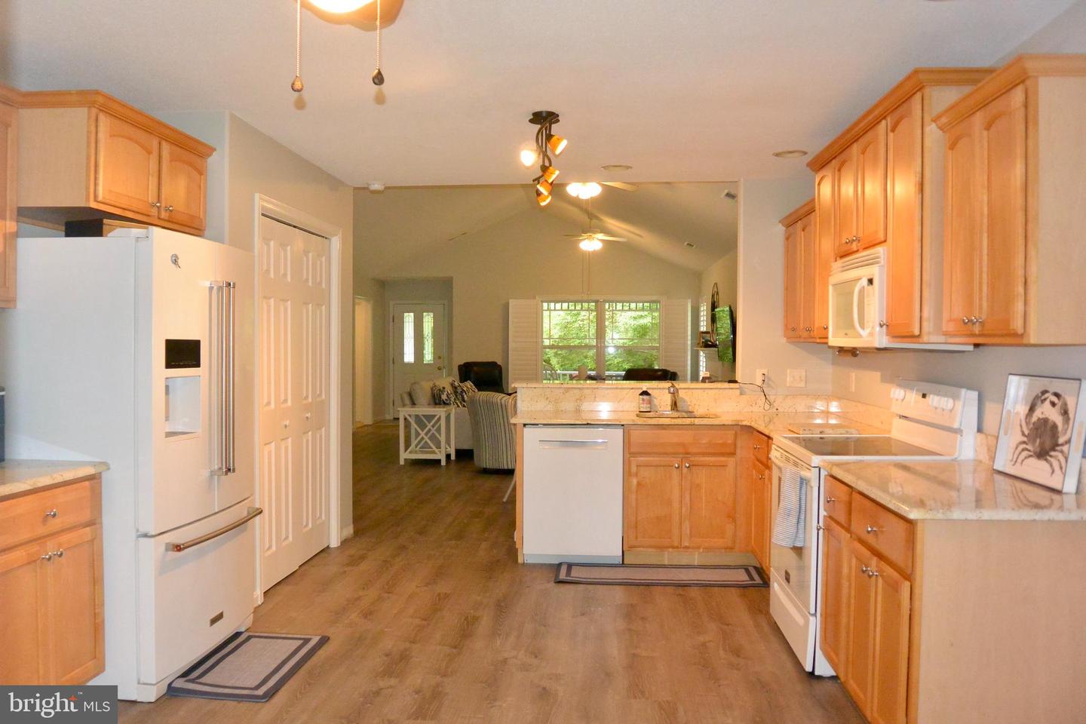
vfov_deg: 47.9
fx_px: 814
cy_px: 362
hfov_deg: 67.4
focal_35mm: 27
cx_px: 543
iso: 800
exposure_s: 1/125
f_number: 3.5
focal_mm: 10
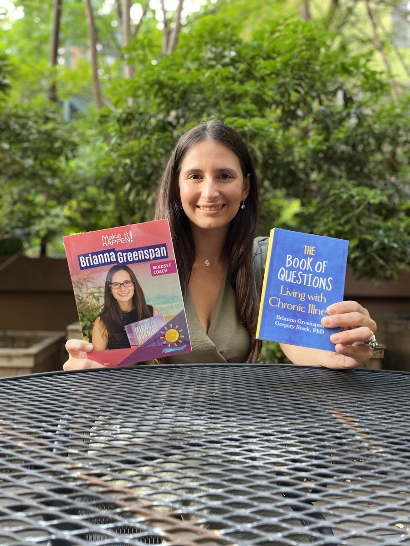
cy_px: 273
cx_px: 205
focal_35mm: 26
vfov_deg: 67.3
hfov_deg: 53.1
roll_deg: -0.3
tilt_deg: +2.0
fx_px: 411
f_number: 1.6
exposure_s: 1/60
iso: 160
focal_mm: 4.2
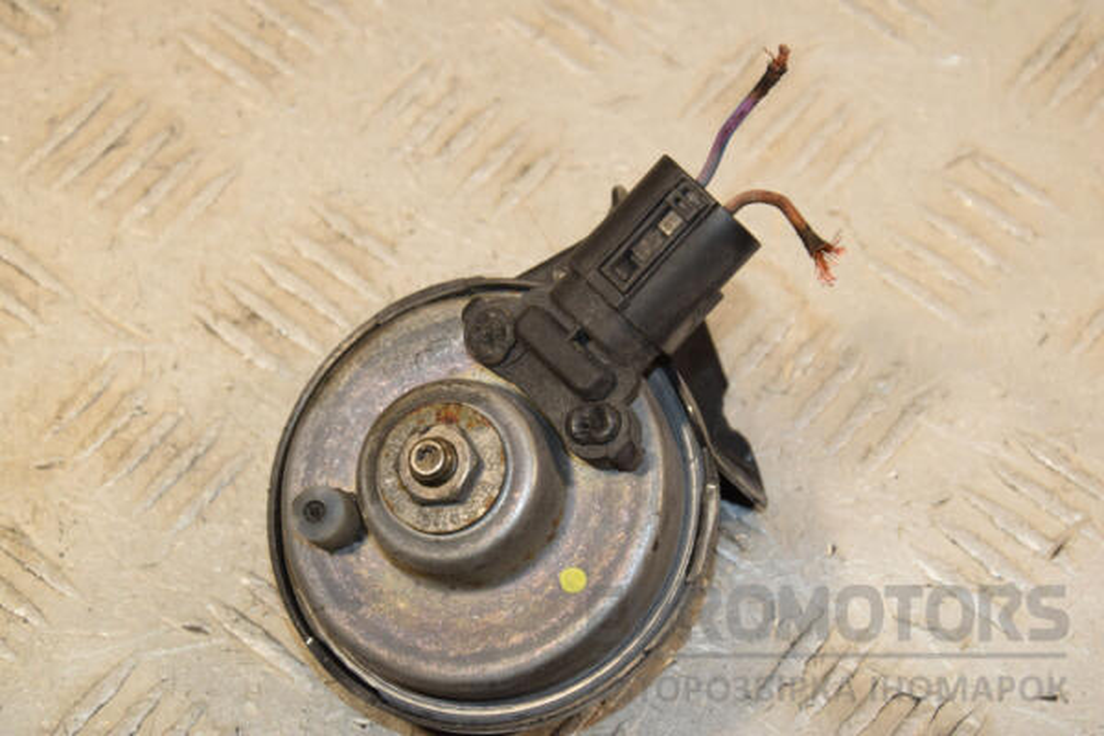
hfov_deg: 16.1
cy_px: 368
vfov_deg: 10.8
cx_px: 552
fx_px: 3910
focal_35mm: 128
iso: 800
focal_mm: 85
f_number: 8
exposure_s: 1/200
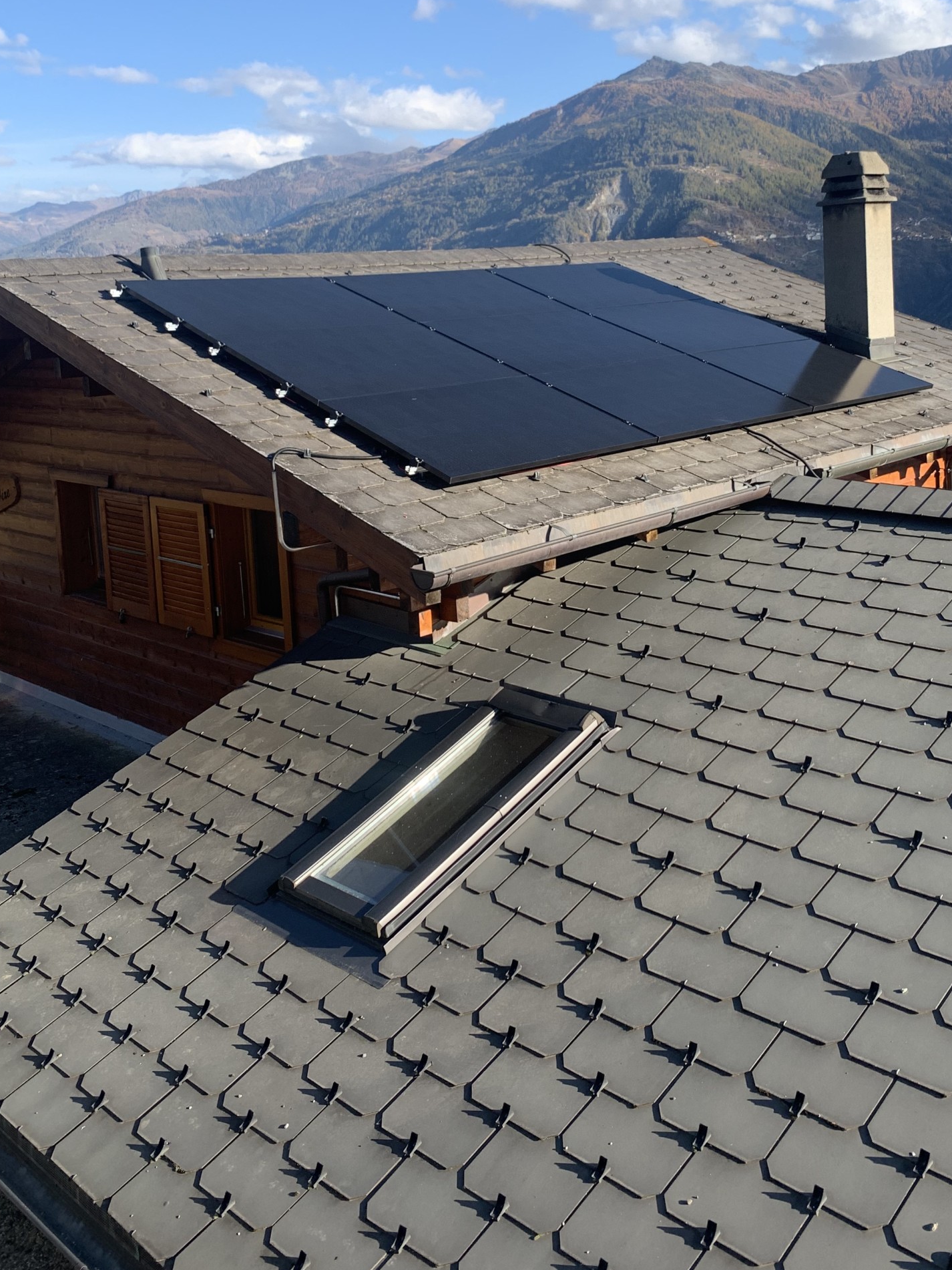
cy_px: 420
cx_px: 545
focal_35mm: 35
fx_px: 1284
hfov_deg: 40.6
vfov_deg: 51.6
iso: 25
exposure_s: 1/1314
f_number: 1.8
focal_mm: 4.25
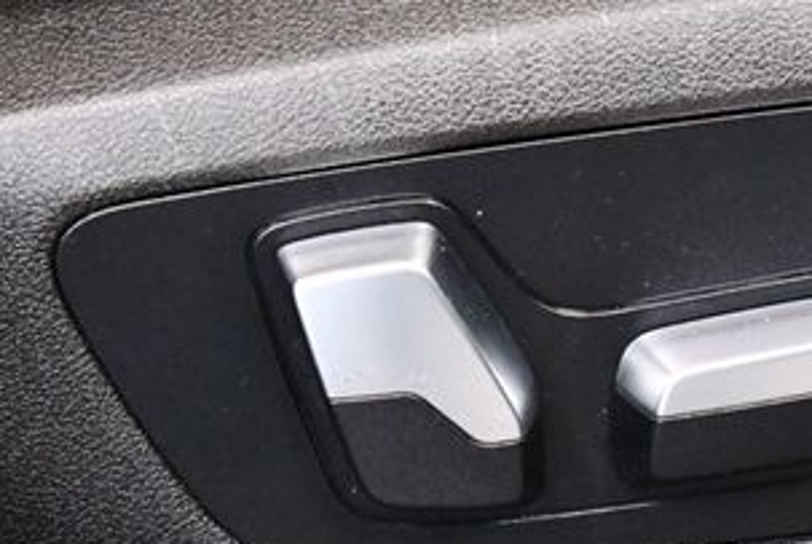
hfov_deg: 8.8
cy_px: 338
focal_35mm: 232
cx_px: 769
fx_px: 5240
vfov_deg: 5.9
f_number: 5.6
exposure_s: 1/60
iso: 10000
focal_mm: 55
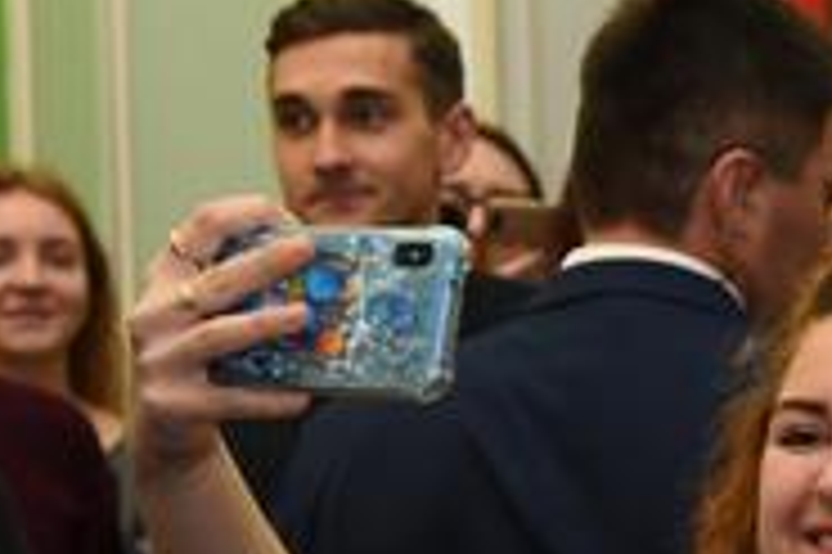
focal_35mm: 195
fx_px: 4503
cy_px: 617
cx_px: 1250
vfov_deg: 7.0
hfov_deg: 10.2
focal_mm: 45
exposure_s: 1/125
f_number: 4
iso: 1600
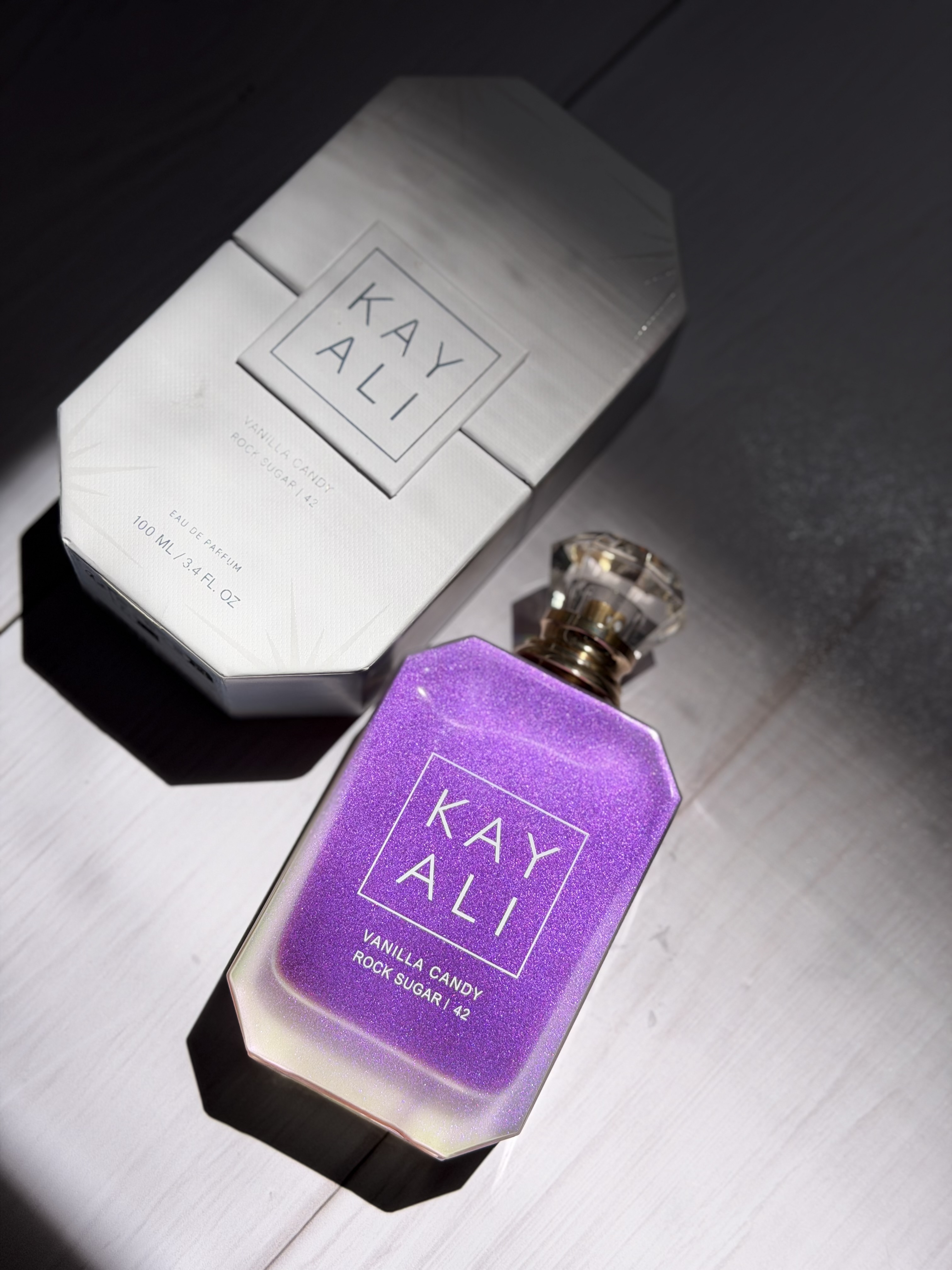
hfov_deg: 30.3
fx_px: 1760
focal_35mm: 48
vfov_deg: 39.7
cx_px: 476
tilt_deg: -73.5
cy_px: 635
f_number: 1.78
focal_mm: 6.76
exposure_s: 1/3534
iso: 64
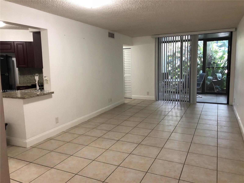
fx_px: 197
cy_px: 92
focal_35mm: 28
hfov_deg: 63.4
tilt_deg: -7.5
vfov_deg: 49.7
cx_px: 122
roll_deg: +1.8
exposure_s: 1/15
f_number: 1.8
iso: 50
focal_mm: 3.99
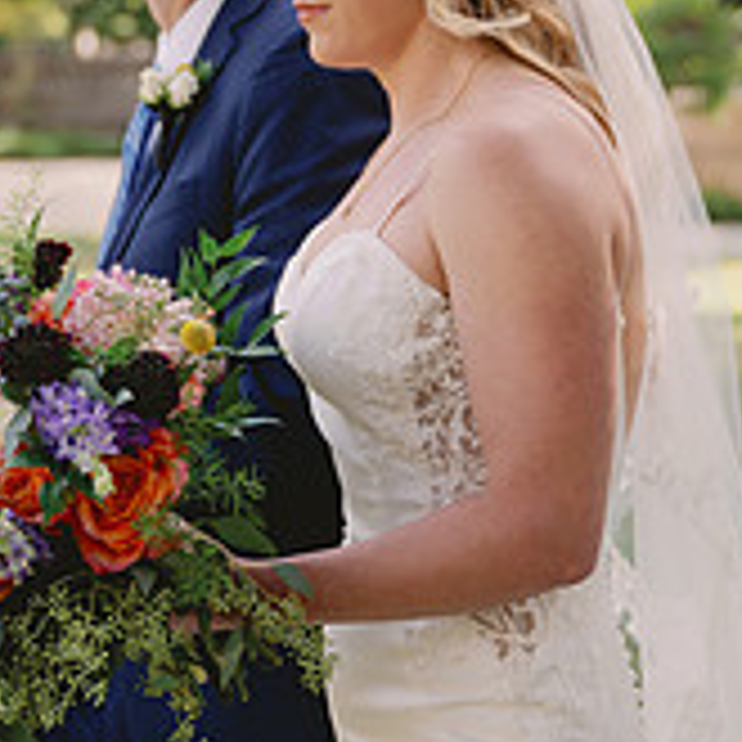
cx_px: 322
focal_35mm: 111
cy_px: 238
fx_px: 2692
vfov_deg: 15.7
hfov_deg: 15.7
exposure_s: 1/800
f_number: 2.8
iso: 125
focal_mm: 48
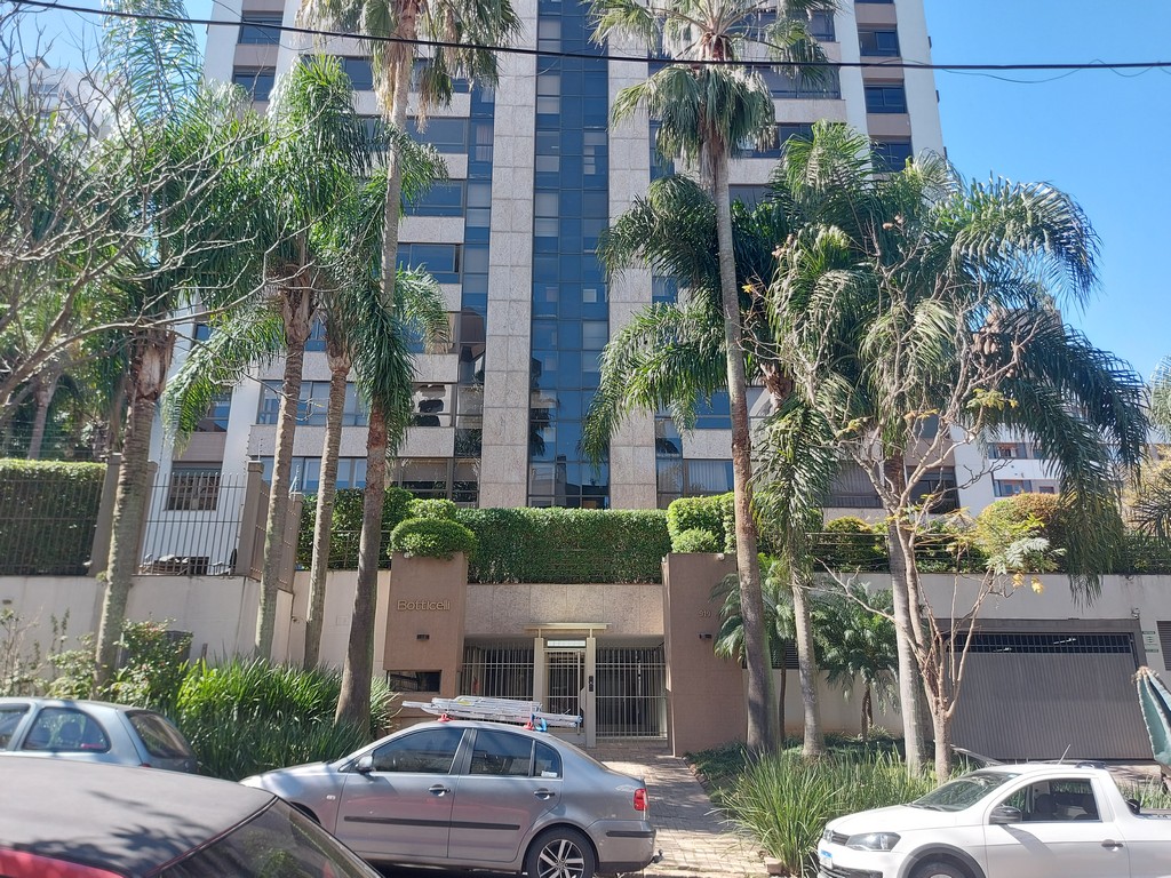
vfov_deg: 56.8
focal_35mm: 24
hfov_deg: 71.6
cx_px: 586
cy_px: 439
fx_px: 812
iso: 32
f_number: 1.8
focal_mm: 5.23
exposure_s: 1/142
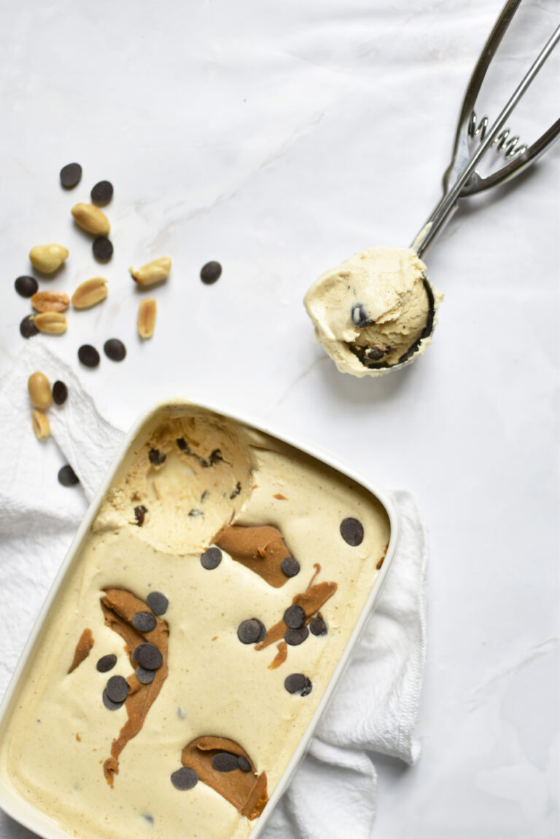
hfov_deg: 25.8
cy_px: 420
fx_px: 1225
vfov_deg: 37.9
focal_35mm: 52
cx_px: 280
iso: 100
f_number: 2
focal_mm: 35
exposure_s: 1/200
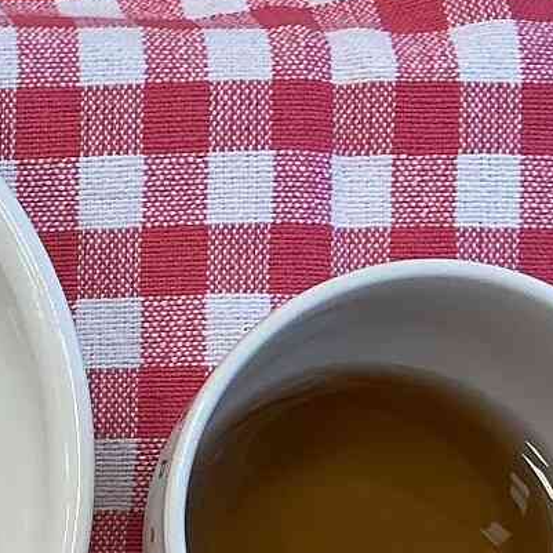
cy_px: 818
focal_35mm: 131
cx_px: -403
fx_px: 2368
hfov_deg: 12.3
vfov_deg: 12.7
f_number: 1.8
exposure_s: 1/120
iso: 32
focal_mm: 3
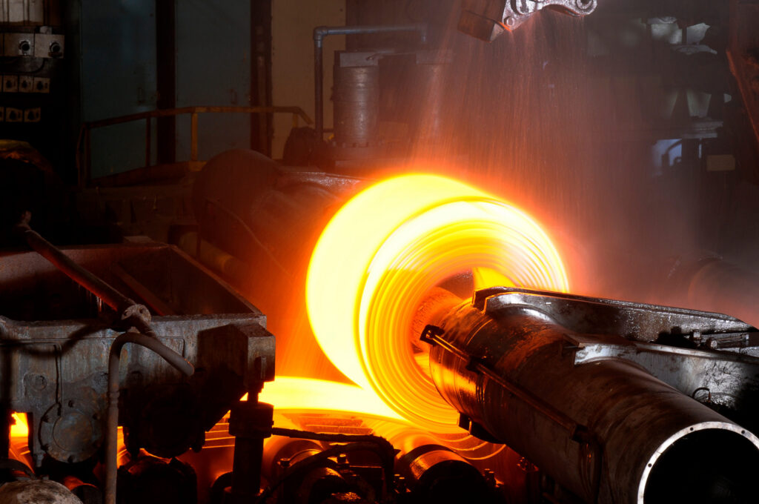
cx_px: 380
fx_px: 3316
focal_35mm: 158
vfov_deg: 8.7
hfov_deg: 13.1
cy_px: 252
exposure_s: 1/2
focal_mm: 105
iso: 400
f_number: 20
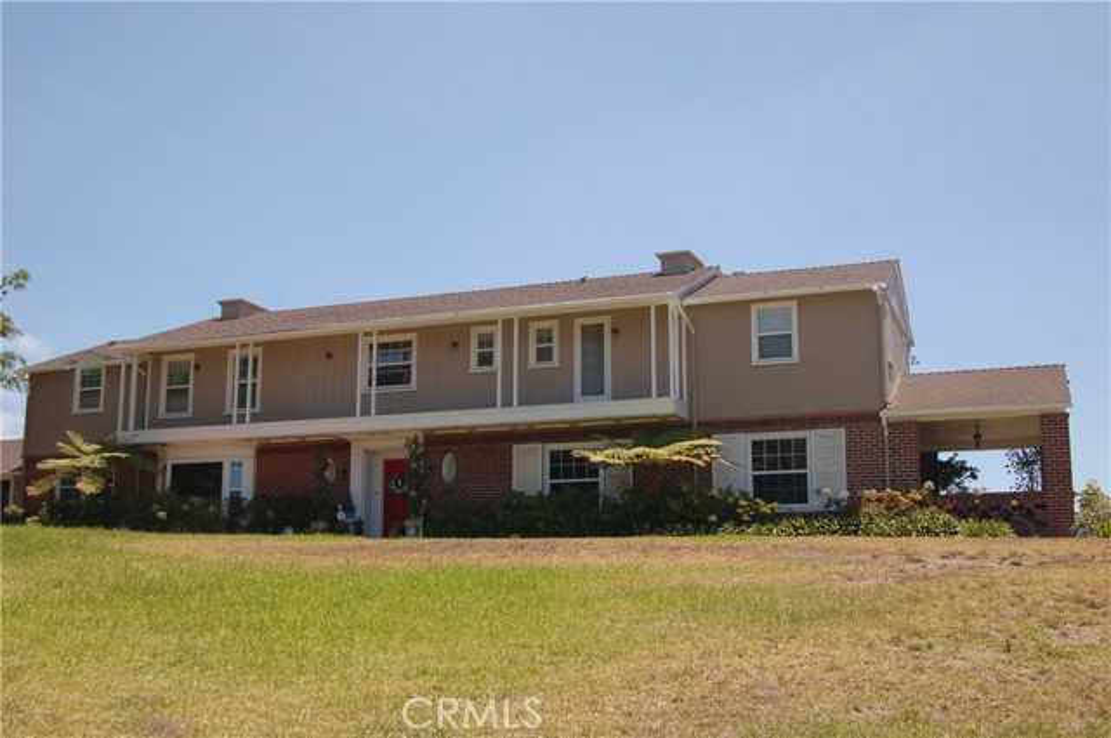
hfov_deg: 53.2
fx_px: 1110
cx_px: 556
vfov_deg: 36.8
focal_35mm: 36
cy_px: 369
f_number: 7.1
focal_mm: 24
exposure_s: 1/500
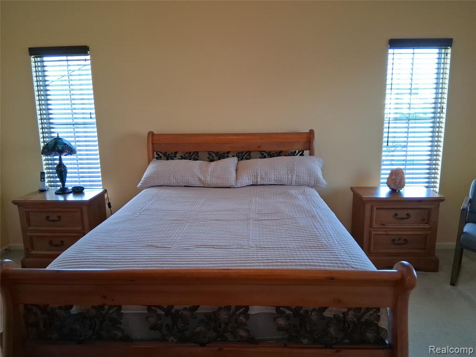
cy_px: 178
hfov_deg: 67.3
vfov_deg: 53.1
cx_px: 238
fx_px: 358
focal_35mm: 26
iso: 160
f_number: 1.8
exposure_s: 1/120
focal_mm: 3.98
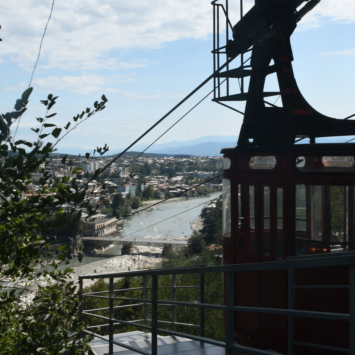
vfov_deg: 39.1
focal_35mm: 43
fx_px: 499
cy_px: 150
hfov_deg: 39.2
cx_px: 179
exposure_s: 1/40
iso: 100
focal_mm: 22
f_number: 13
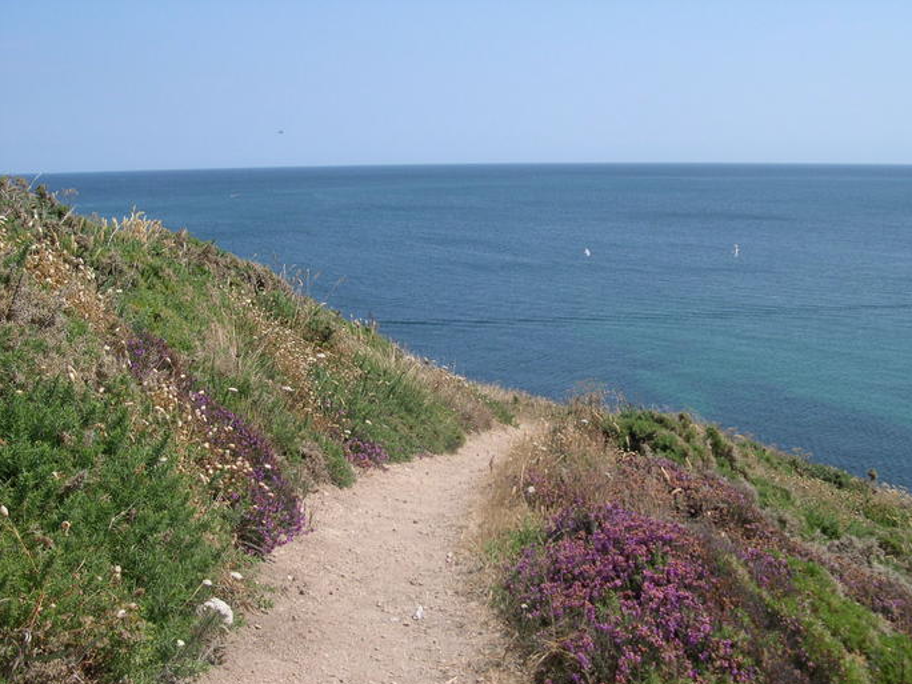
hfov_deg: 46.8
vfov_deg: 36.0
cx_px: 477
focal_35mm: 40
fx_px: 1054
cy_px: 357
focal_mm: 8
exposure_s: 1/191
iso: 100
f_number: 7.6
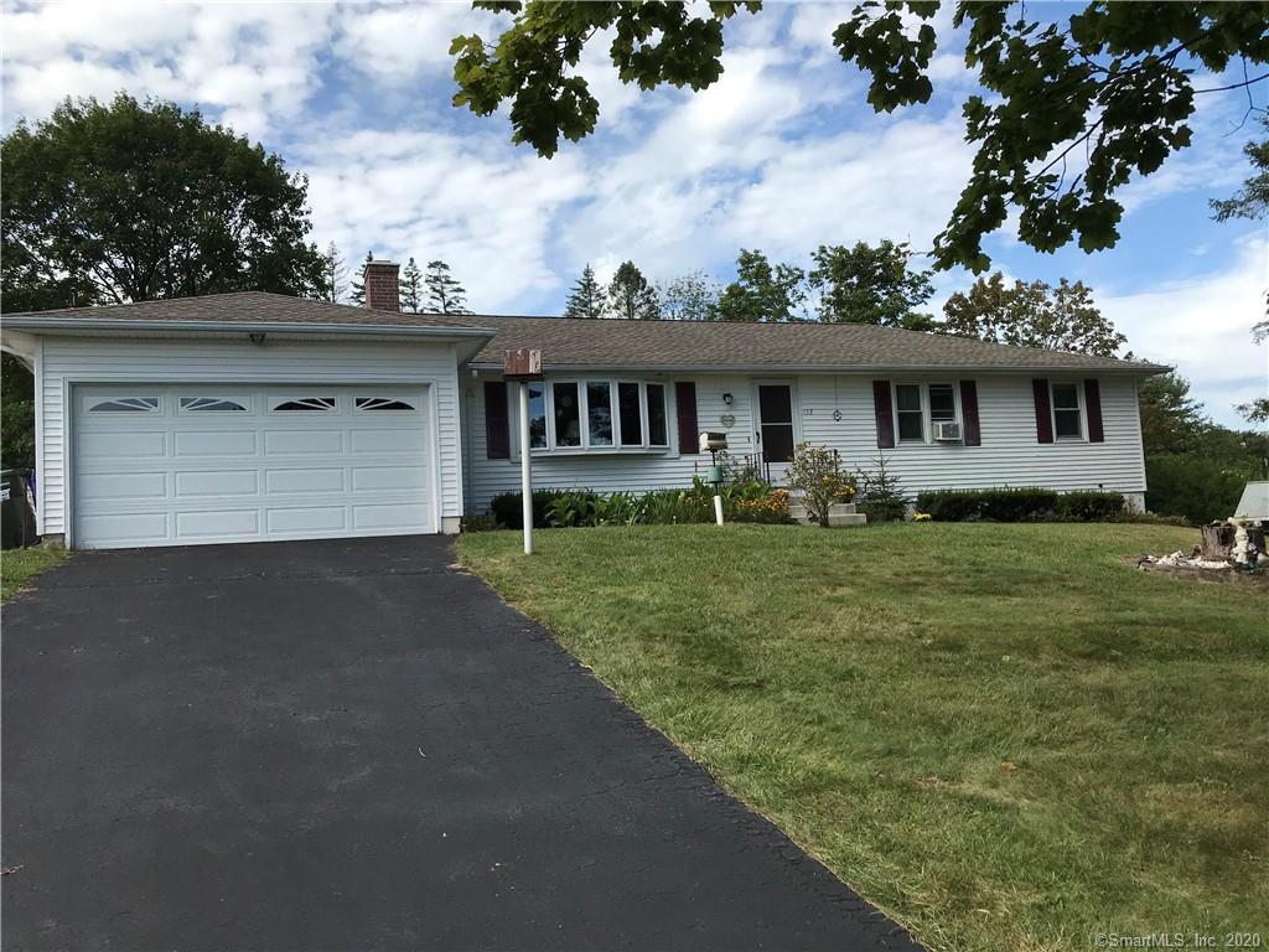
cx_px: 634
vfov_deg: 49.7
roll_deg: +4.7
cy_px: 476
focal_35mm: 28
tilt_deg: +2.7
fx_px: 1026
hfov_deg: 63.4
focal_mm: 3.99
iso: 20
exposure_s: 1/1953
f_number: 1.8
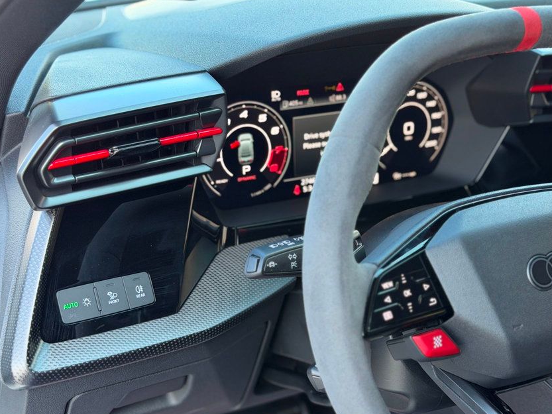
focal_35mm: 59
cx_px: 315
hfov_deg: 32.6
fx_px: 941
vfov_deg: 24.8
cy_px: 253
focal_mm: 6.76
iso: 160
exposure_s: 1/120
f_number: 1.78
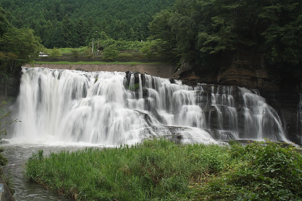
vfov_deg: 36.9
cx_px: 151
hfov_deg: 53.1
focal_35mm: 36
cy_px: 100
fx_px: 302
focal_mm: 24
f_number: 8
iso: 100
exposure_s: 1/8
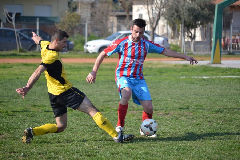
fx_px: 1350
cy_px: 80
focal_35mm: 202
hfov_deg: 10.2
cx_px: 120
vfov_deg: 6.8
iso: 400
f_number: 5.6
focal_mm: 135
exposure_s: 1/1250
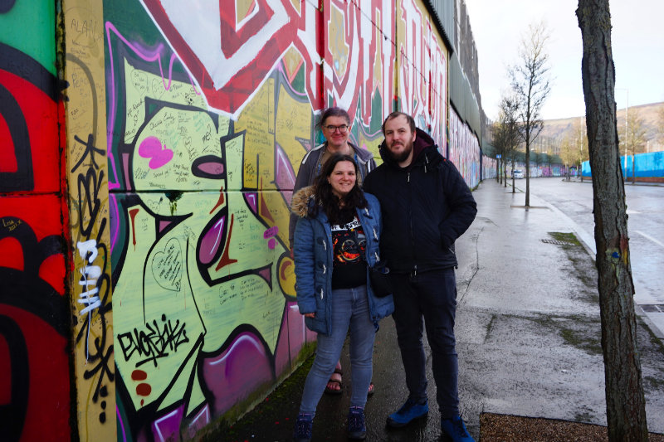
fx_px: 581
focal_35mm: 32
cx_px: 332
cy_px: 221
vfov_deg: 41.7
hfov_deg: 59.5
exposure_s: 1/60
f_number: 6.3
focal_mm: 21
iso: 100
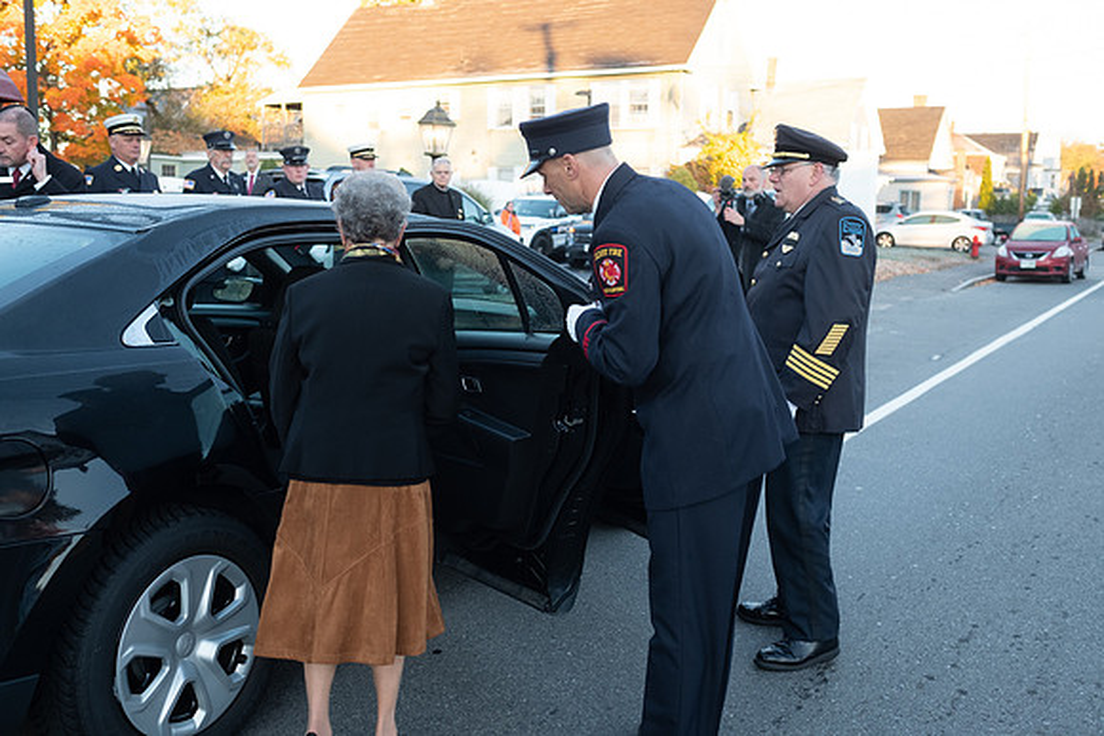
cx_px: 552
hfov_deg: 54.4
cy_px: 368
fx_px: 1074
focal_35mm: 35
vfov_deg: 37.9
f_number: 2.8
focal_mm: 23
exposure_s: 1/500
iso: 800
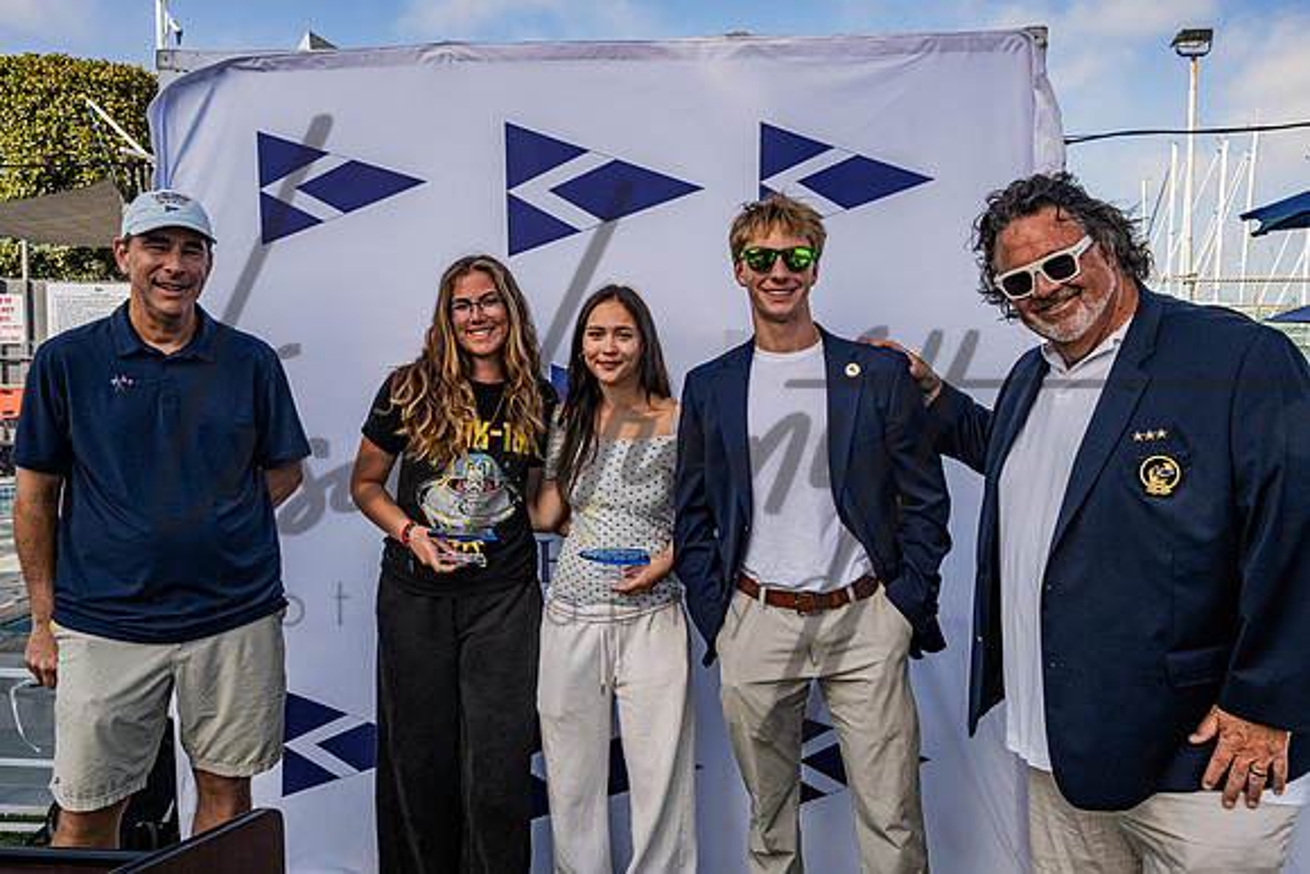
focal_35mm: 29
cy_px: 423
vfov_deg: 45.1
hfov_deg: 63.8
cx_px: 634
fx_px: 1052
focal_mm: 28
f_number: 14
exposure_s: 1/800
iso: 1600
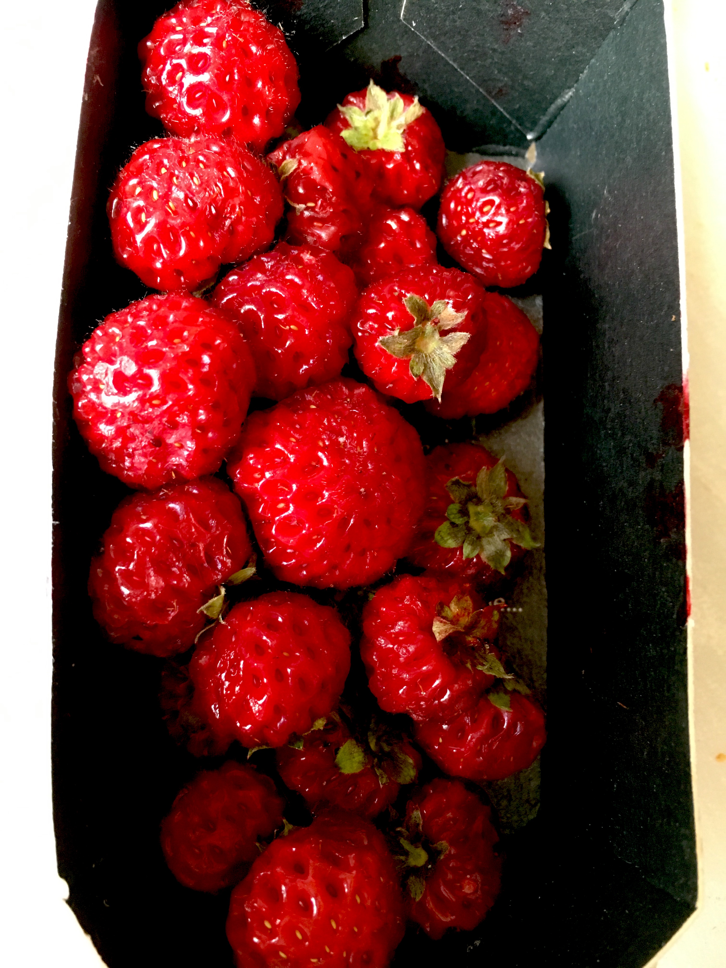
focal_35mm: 29
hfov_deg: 48.2
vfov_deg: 61.7
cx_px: 363
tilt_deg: -82.1
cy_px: 484
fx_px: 811
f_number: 2.2
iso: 200
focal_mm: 4.15
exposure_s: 1/33
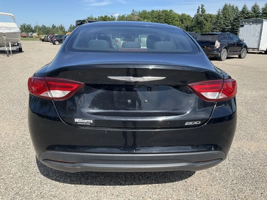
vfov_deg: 48.2
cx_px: 134
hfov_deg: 61.7
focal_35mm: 29
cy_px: 100
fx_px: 224
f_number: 1.8
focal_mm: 3
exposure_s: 1/1168
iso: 25
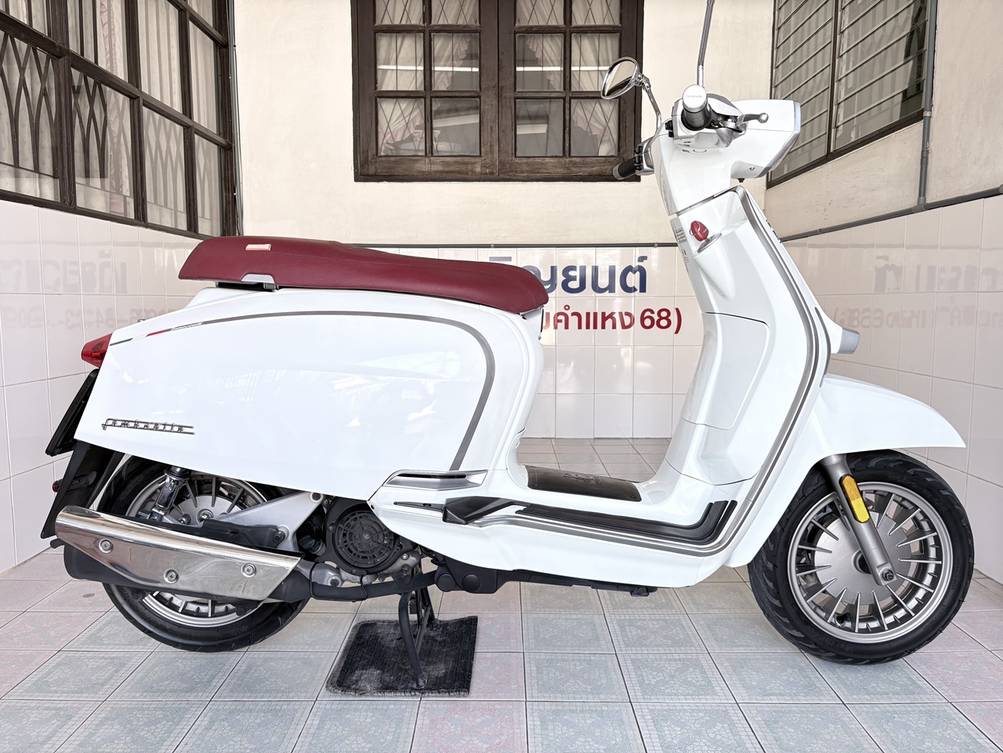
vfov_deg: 53.1
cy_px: 376
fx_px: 753
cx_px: 502
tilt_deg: -6.1
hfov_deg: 67.3
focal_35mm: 26
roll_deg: +0.6
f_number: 1.6
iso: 100
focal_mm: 5.96
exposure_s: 1/122
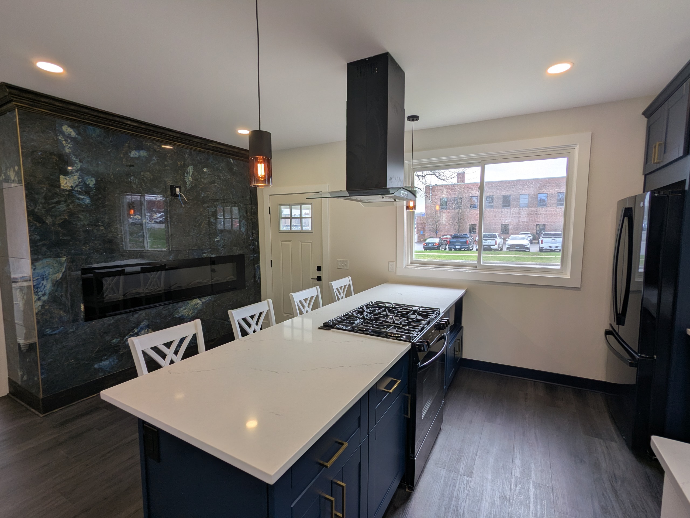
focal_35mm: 16
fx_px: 319
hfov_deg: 94.5
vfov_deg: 78.1
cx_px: 345
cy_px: 259
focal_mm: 2.35
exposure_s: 1/218
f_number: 2.2
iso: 56
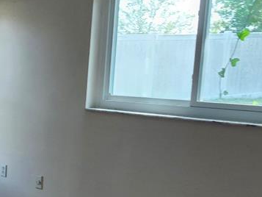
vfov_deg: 21.9
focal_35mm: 66
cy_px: 168
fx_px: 500
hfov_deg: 26.5
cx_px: -41
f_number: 1.8
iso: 250
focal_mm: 5.54
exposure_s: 1/120
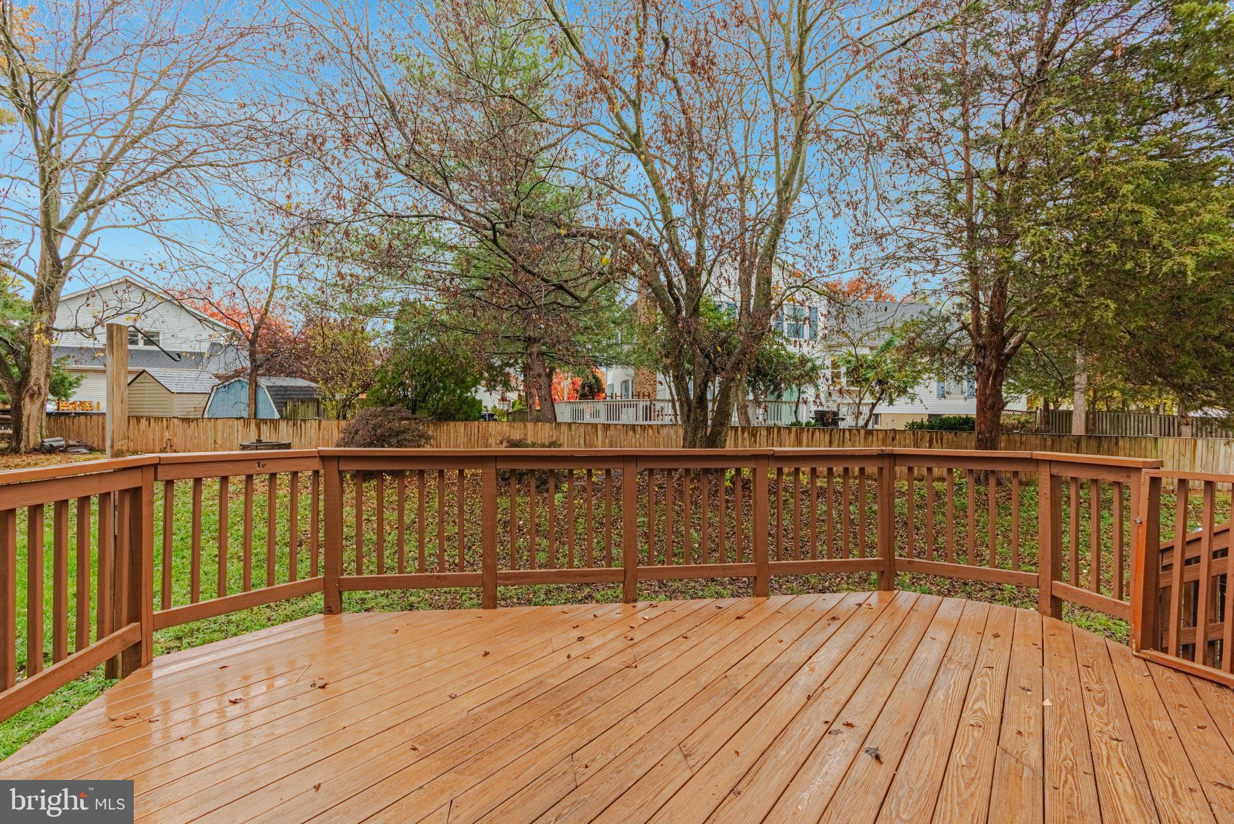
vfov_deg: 70.5
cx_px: 617
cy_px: 412
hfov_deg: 93.3
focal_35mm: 17
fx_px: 583
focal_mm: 17
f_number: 11
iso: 200
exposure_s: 1/4000
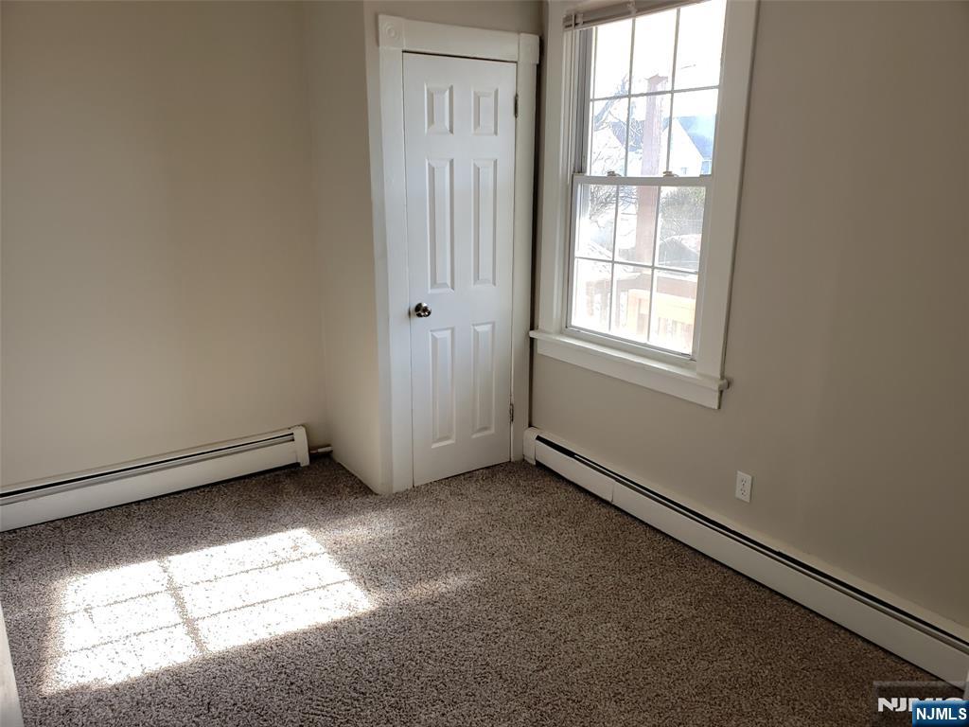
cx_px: 484
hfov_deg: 67.3
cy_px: 364
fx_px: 728
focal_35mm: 26
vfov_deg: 53.1
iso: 64
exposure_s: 1/100
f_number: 2.4
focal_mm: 4.3
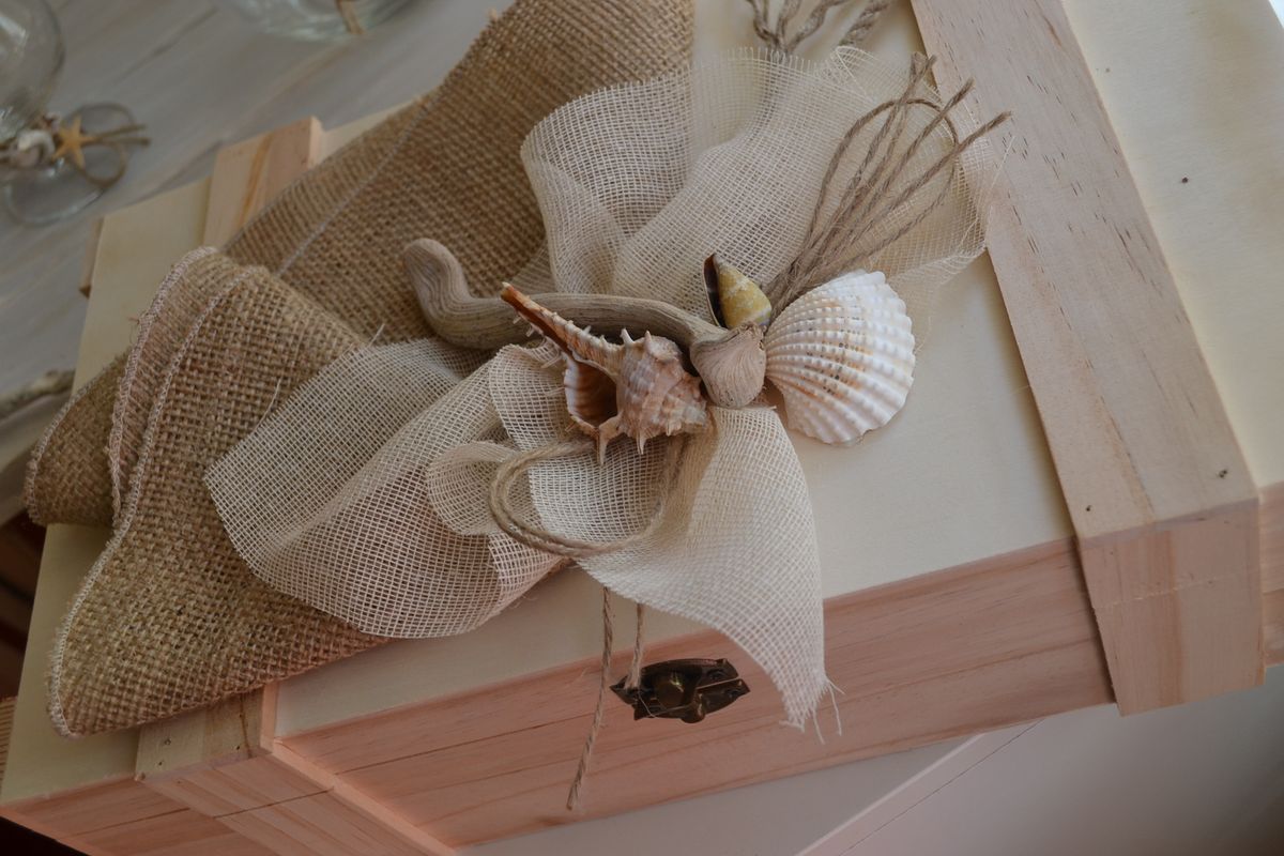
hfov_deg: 49.6
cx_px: 642
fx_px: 1391
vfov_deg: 34.2
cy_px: 428
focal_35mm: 39
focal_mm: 26
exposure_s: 1/125
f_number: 5.6
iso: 400
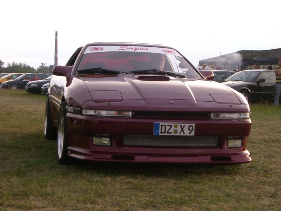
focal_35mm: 90
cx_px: 155
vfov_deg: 16.4
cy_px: 96
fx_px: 731
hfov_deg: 21.8
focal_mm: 12.8
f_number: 4.1
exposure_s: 1/100
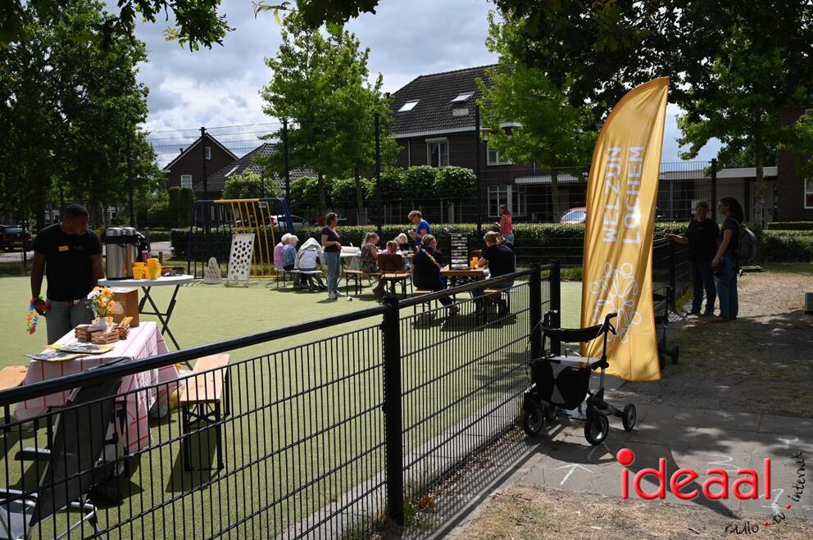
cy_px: 270
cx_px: 406
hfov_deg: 48.5
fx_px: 902
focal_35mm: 40
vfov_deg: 33.3
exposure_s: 1/640
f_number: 14
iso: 640
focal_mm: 40
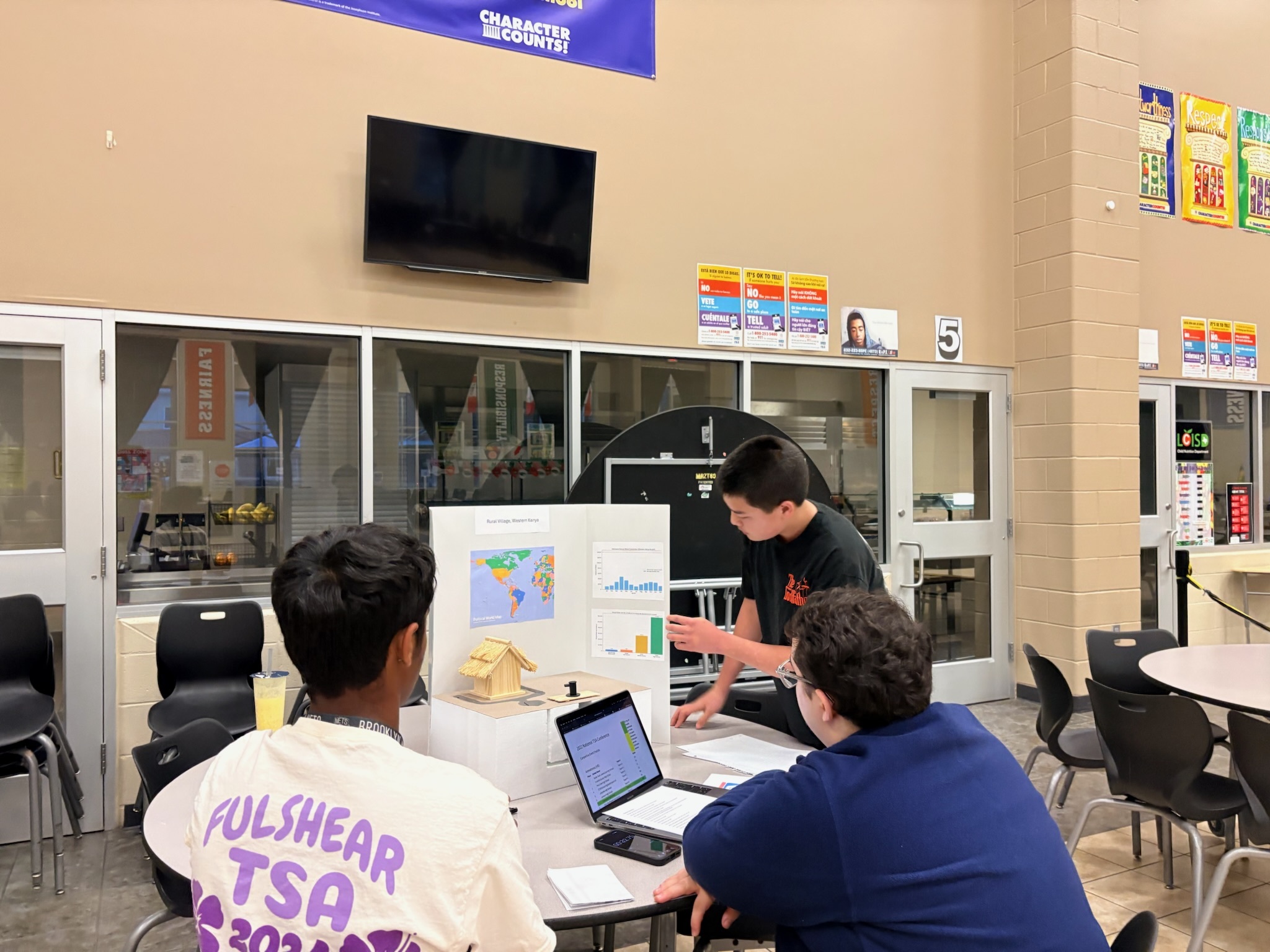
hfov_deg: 67.3
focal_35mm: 26
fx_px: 954
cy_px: 476
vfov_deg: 53.1
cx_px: 635
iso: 250
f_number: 1.6
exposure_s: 1/60
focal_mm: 5.96
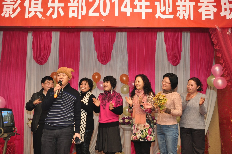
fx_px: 232
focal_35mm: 36
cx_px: 116
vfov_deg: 36.8
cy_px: 77
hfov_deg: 53.2
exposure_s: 1/60
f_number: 5.6
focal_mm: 24
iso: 800
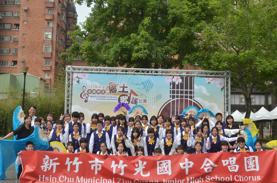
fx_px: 315
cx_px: 147
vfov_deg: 32.5
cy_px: 87
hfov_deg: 47.5
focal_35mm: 41
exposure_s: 1/1600
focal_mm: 24
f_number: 13
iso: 1600
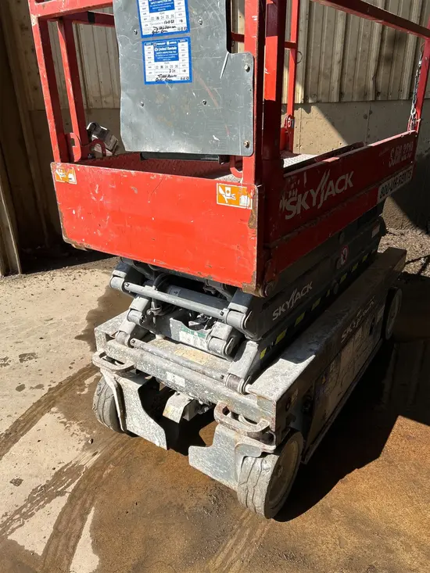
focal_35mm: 26
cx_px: 215
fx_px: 431
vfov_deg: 67.3
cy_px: 286
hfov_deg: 53.1
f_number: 1.5
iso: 50
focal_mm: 5.7
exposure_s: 1/2762
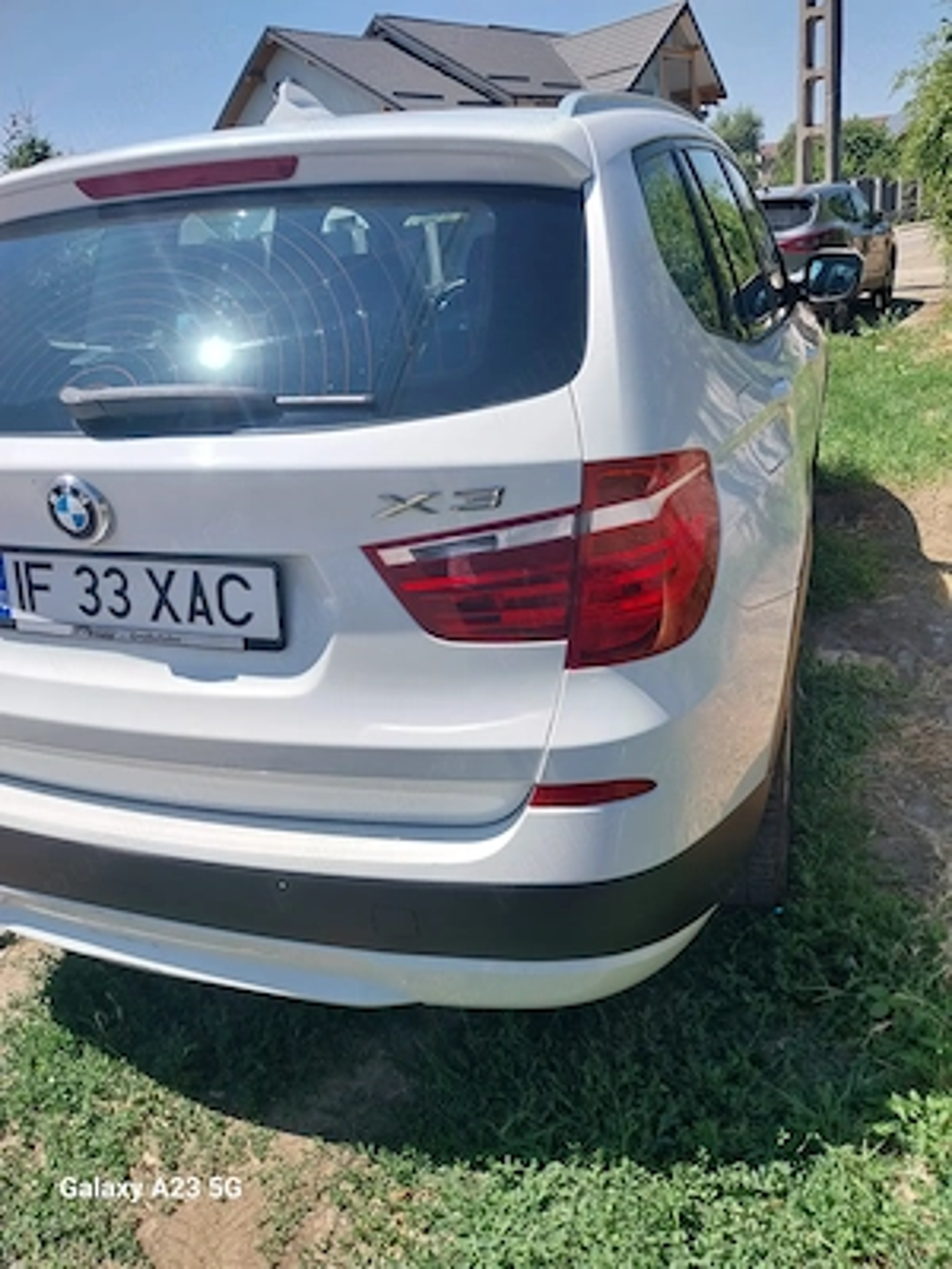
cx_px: 476
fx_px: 953
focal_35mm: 26
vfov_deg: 67.3
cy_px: 634
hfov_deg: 53.1
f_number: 1.8
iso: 25
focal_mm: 4
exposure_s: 1/815
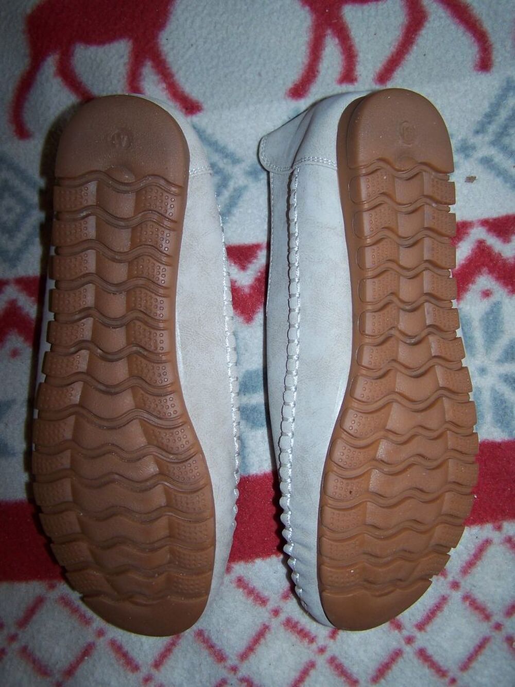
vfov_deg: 49.0
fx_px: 754
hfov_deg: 37.7
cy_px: 344
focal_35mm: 38
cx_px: 258
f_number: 2.8
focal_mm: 6.3
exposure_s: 1/60
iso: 80
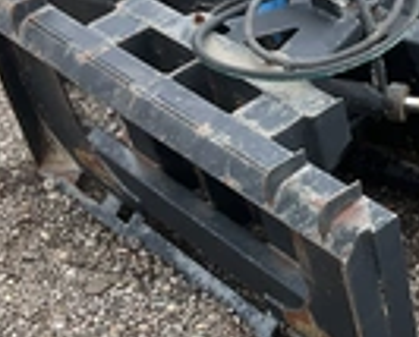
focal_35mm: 85
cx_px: 444
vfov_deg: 18.1
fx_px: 1056
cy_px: 211
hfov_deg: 21.4
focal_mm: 3
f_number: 1.8
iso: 25
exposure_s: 1/406
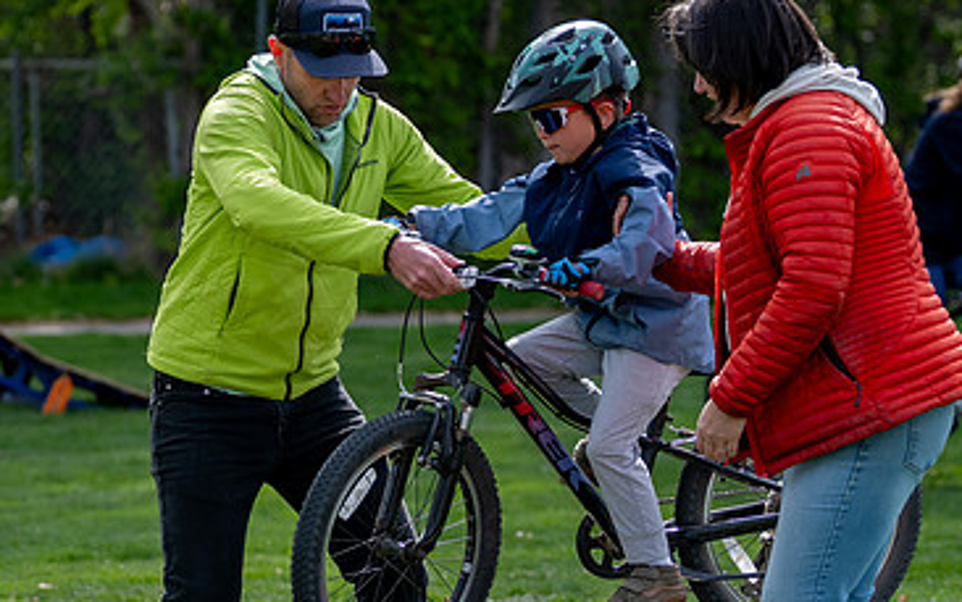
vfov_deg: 4.8
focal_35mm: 272
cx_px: 245
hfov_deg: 7.7
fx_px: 7133
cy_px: 385
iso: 200
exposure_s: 1/2000
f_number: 2.8
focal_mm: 102
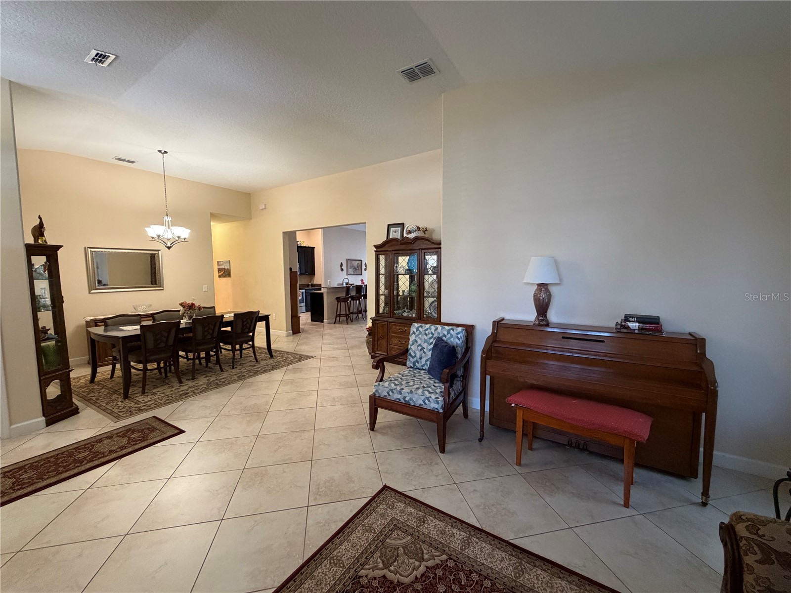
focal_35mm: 14
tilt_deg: -5.0
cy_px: 296
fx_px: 320
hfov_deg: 102.1
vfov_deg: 85.7
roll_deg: +0.8
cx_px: 396
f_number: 2.2
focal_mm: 2.22
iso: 500
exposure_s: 1/60
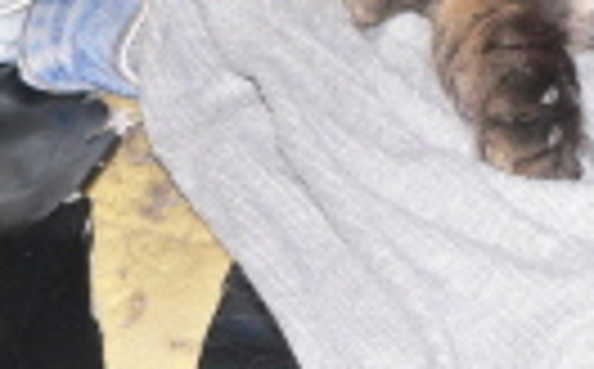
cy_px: -94
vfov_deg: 4.2
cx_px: 886
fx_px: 5058
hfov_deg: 6.6
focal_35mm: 313
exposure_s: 1/50
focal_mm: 14.9
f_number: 2.8
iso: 150
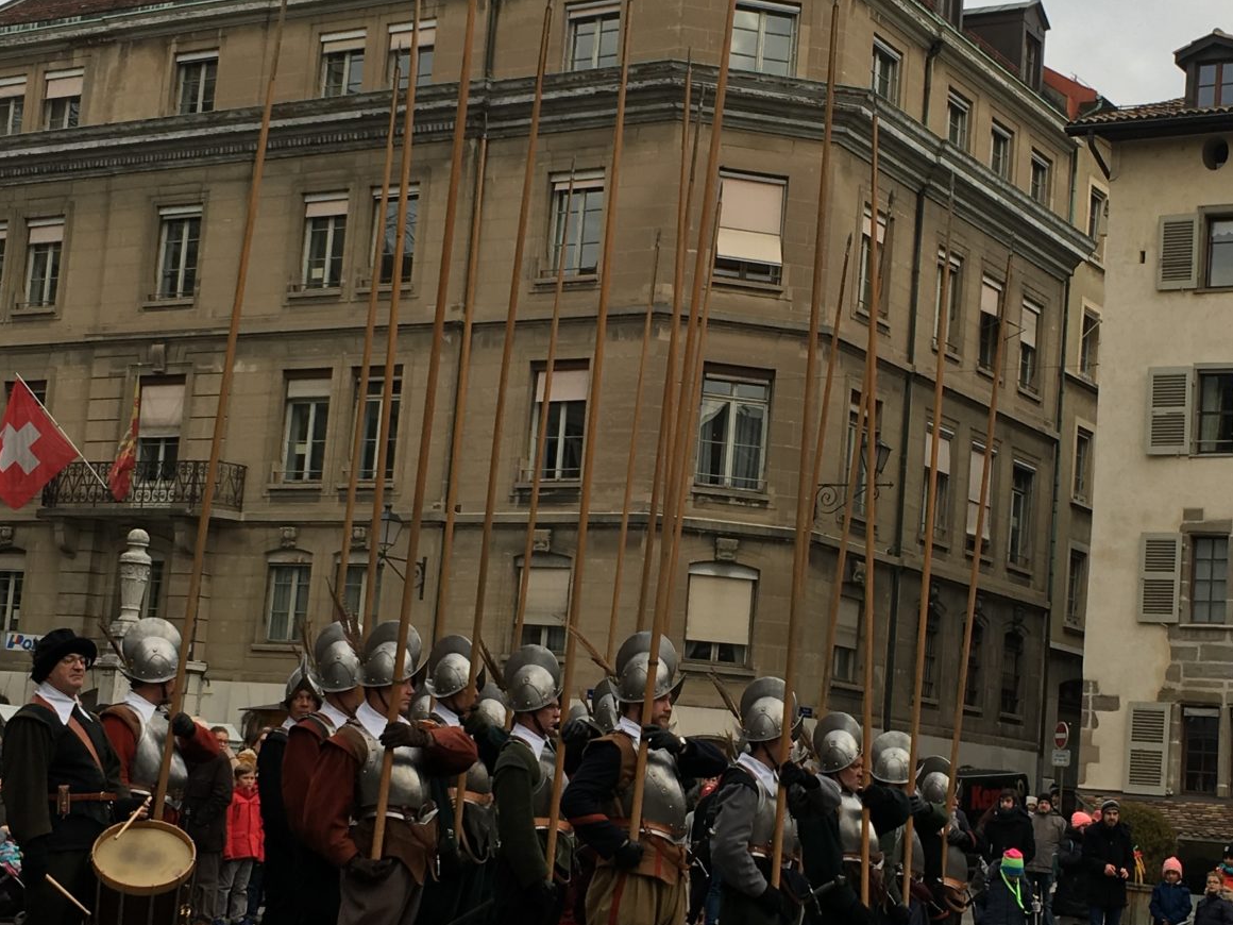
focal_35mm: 64
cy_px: 490
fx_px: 2280
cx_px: 729
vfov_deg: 22.9
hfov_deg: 30.2
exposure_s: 1/342
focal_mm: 4.15
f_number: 2.2
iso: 25
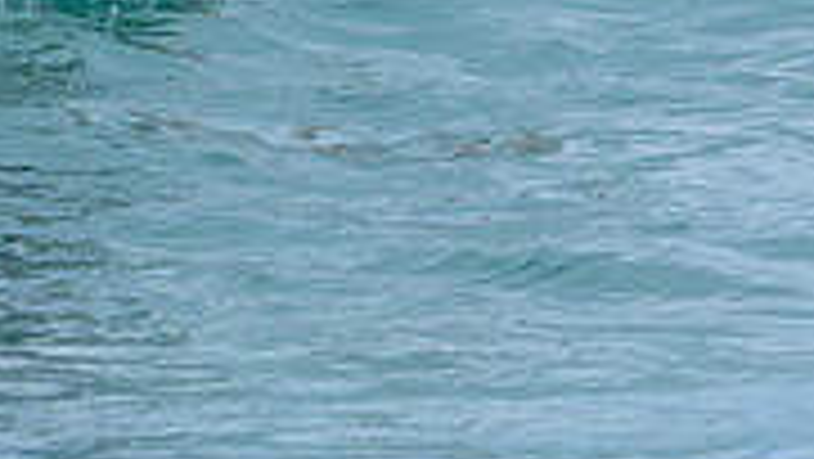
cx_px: 83
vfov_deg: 0.3
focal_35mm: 3589
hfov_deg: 0.6
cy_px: -251
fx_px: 77499
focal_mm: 800
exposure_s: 1/2000
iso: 560
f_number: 6.3
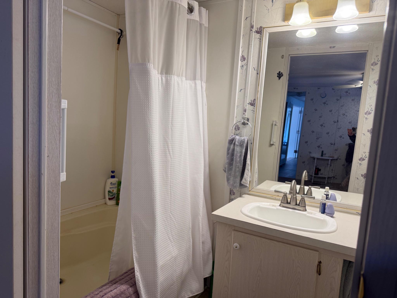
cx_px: 198
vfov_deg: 56.8
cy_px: 149
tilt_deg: -5.9
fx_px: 275
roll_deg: -3.8
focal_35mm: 24
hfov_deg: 71.6
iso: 125
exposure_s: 1/120
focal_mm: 6.76
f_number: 1.78
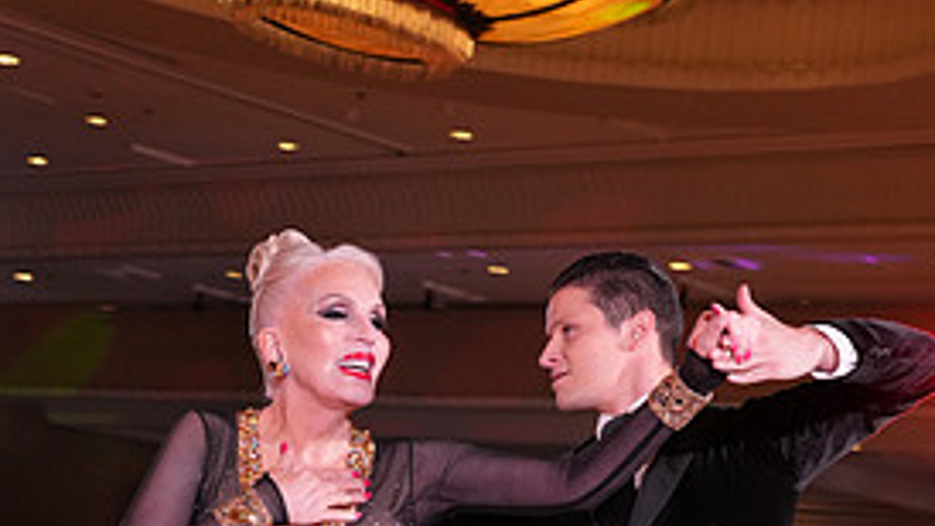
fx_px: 2801
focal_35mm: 113
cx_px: 380
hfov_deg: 18.9
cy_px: 881
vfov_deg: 10.2
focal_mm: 51
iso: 2000
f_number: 5
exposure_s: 1/200
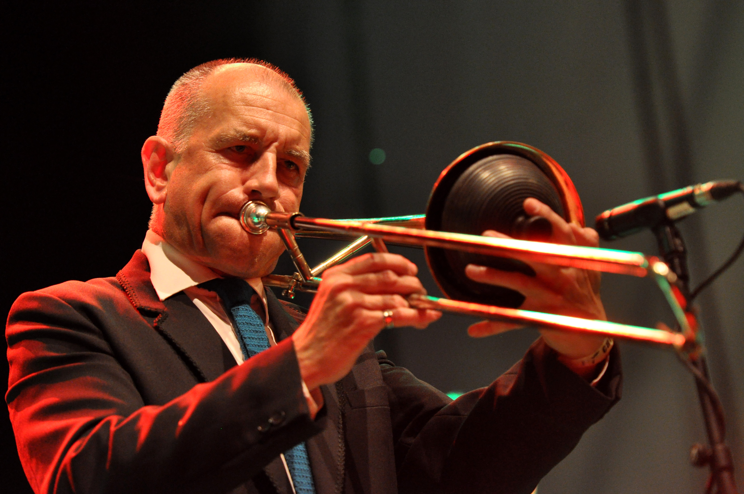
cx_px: 372
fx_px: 4335
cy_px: 247
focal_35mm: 210
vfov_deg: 6.5
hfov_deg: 9.8
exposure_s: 1/80
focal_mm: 140
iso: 1600
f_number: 2.8
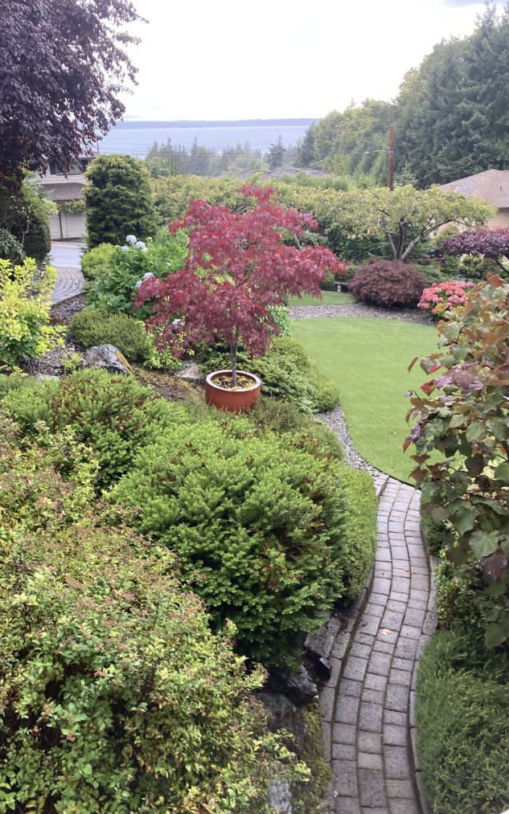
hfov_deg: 41.8
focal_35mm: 30
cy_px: 410
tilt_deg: -24.7
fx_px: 666
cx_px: 229
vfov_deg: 62.9
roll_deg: -0.6
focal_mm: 3.99
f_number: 1.8
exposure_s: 1/60
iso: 125
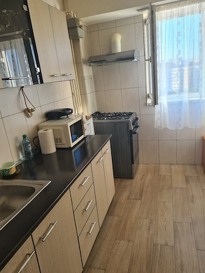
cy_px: 136
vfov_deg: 67.3
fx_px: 205
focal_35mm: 26
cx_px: 102
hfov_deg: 53.1
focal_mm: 5.4
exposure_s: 1/147
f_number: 1.8
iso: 50
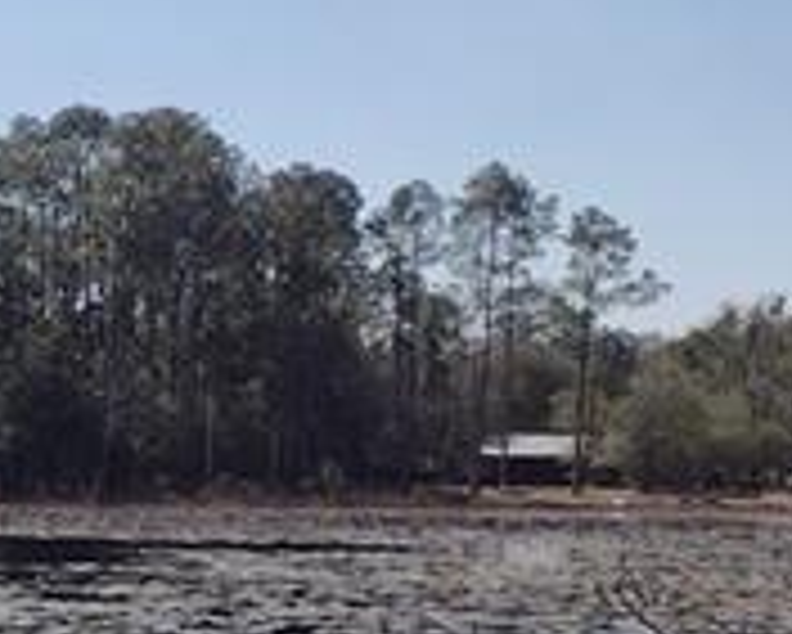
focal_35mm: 153
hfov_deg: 11.2
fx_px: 3588
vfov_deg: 10.0
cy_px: 683
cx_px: -904
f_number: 1.7
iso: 100
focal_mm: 4.71
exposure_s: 1/3726
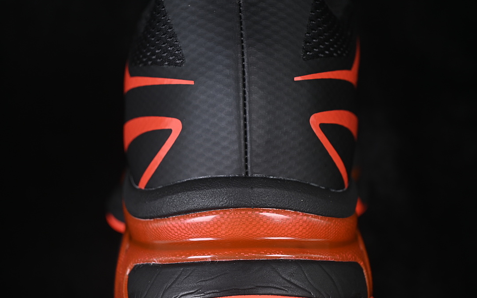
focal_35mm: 77
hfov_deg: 26.8
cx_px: 239
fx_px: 1001
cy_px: 140
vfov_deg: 16.9
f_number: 6.3
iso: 160
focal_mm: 50
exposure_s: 1/60
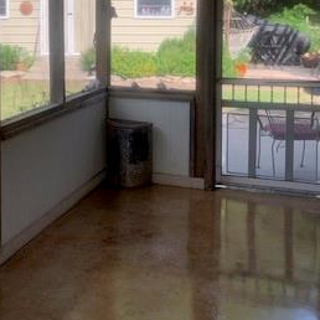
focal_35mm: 57
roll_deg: +0.0
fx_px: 596
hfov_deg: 29.6
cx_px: 82
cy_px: 51
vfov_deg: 29.2
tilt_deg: -2.8
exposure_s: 1/333
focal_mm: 4.25
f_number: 1.8
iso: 25
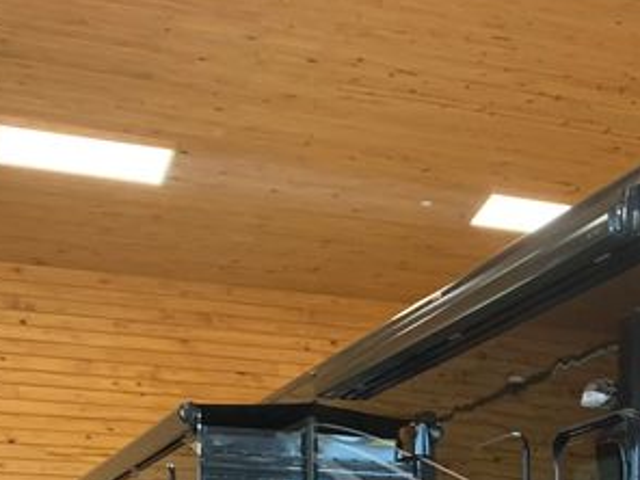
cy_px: 668
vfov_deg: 15.4
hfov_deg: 20.3
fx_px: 1664
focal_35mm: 90
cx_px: 781
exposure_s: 1/60
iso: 160
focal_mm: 4.25
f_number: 1.8
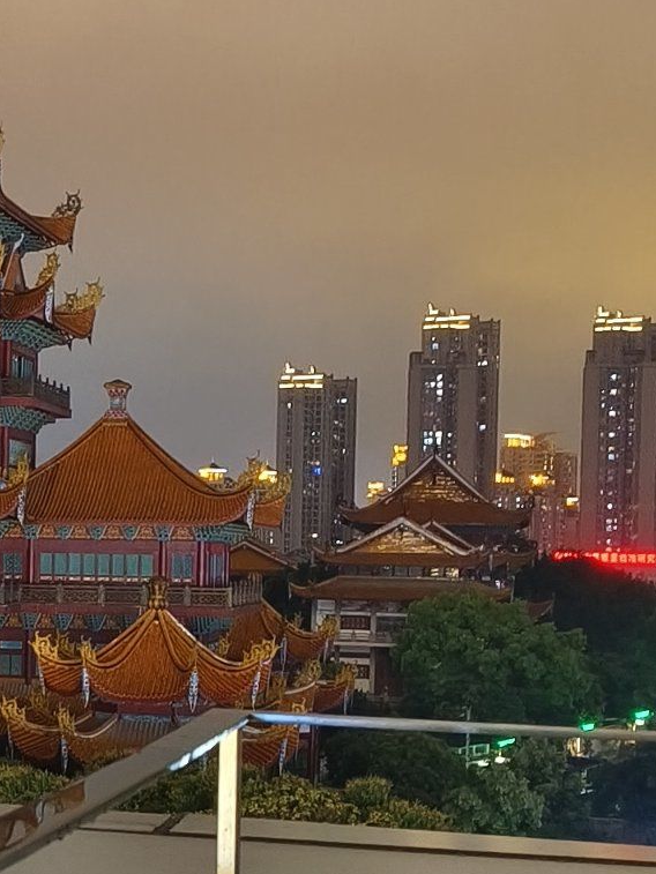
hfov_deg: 16.7
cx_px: -206
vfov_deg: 23.5
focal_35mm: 83
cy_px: 556
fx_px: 2097
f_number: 1.75
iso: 3264
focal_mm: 5.5
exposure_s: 1/14.3
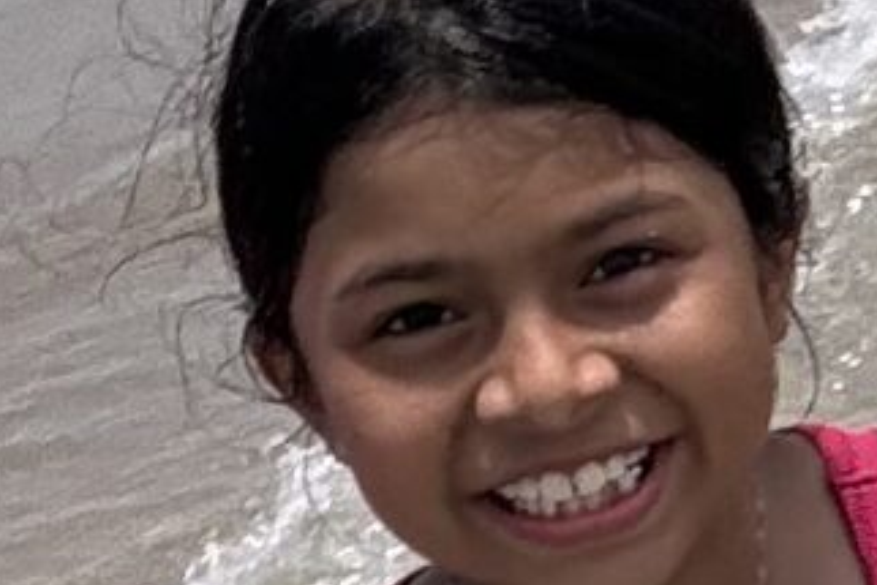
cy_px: 1818
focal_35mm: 248
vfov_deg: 5.2
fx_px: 6044
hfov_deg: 8.3
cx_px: 899
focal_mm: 2.69
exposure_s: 1/1497
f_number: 1.9
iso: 25
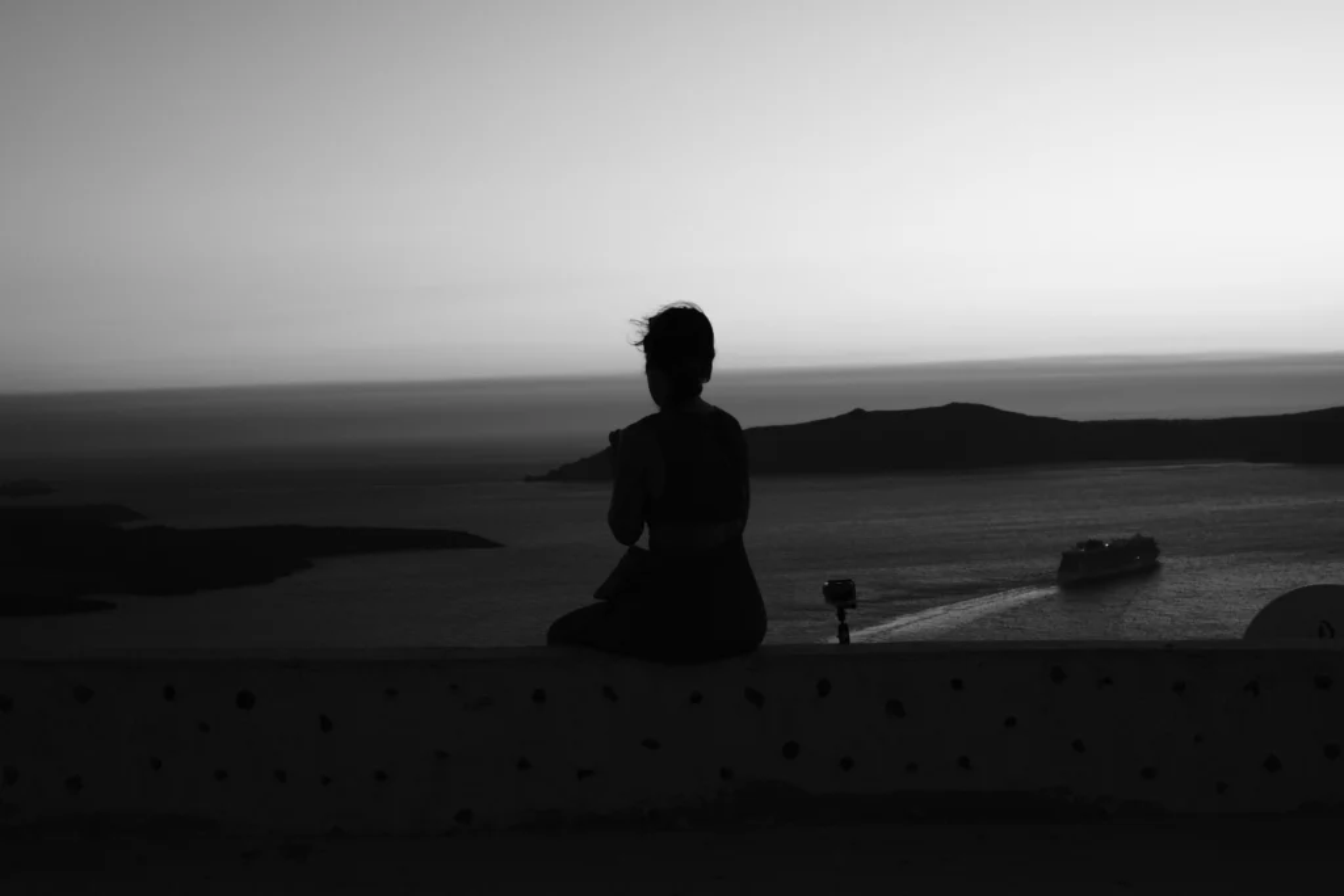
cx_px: 672
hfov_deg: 48.5
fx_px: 1493
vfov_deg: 33.4
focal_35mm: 40
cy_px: 448
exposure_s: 1/60
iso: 250
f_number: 5.6
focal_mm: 26.5
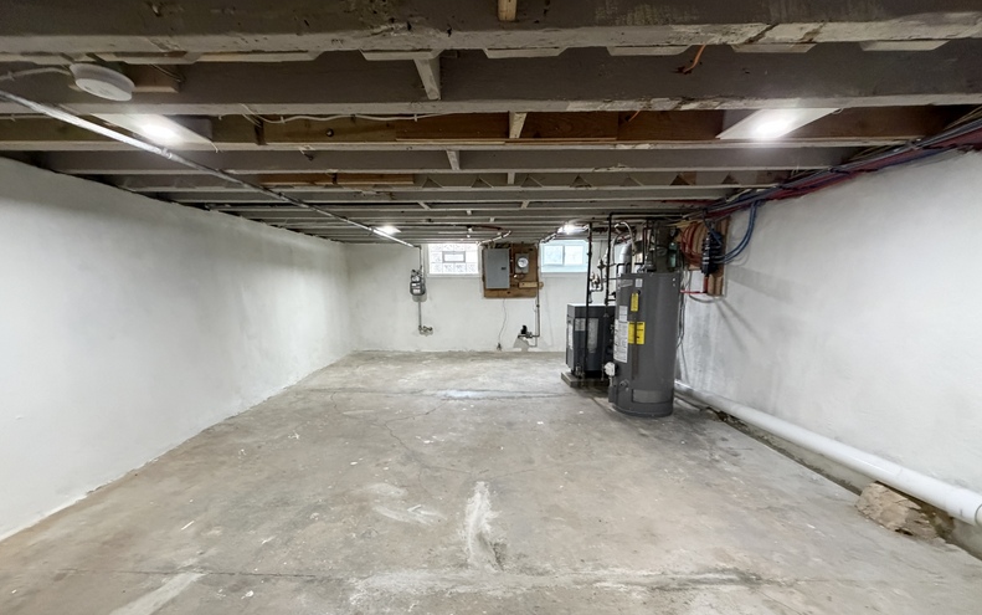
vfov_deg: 74.6
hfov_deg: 101.4
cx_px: 487
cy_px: 342
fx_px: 402
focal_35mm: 15
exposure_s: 1/60
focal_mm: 2.22
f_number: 2.2
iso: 640
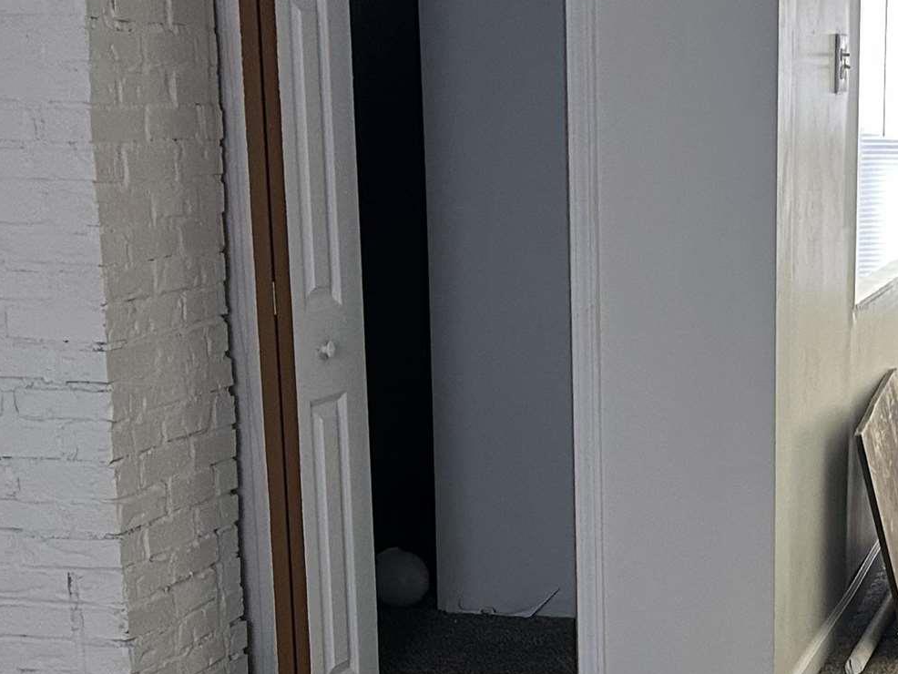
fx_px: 2102
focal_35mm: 81
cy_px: 729
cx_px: 799
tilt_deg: -16.5
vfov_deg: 17.6
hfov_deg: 23.5
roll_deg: -0.9
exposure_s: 1/60
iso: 320
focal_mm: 5.7
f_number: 1.5
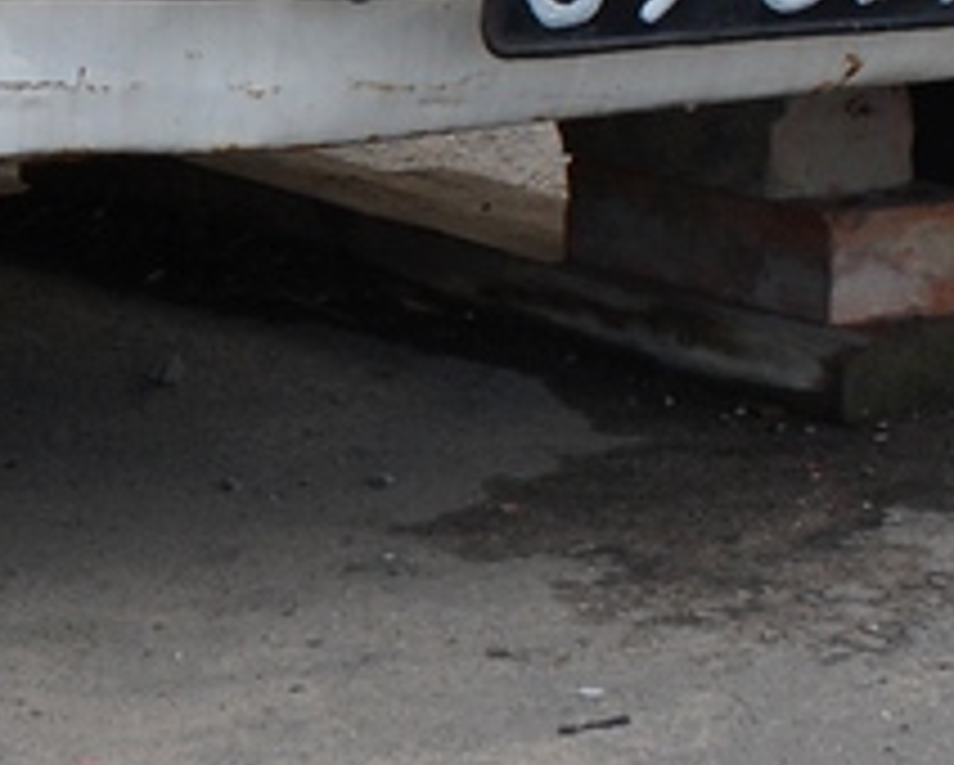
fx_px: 5850
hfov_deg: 9.3
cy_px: -981
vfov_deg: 7.1
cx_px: 110
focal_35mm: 207
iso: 200
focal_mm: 26
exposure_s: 1/200
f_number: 7.1
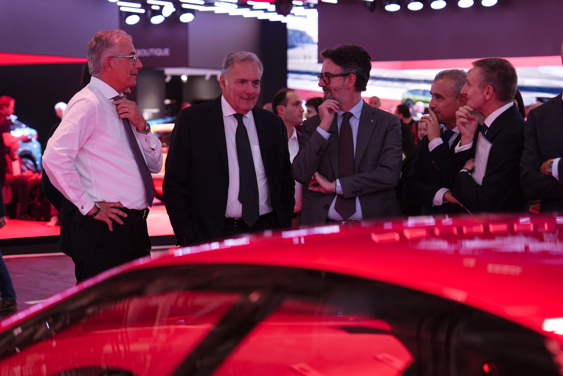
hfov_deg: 31.0
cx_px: 282
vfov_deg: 20.9
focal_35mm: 65
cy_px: 188
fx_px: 1017
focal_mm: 65
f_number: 2.8
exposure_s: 1/160
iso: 400
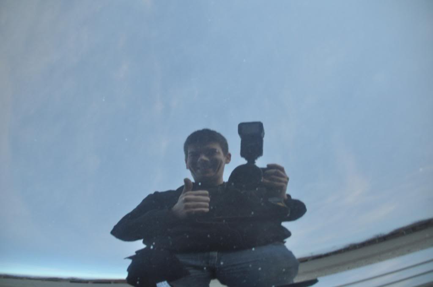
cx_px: 216
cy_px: 144
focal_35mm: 27
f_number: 3.5
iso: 640
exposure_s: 1/20
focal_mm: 18
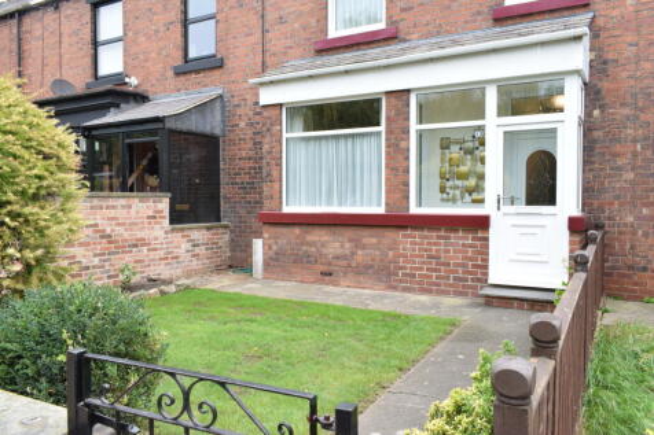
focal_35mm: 27
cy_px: 218
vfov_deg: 47.9
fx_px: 490
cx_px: 327
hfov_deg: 67.4
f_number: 9
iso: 800
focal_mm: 18
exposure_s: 1/125
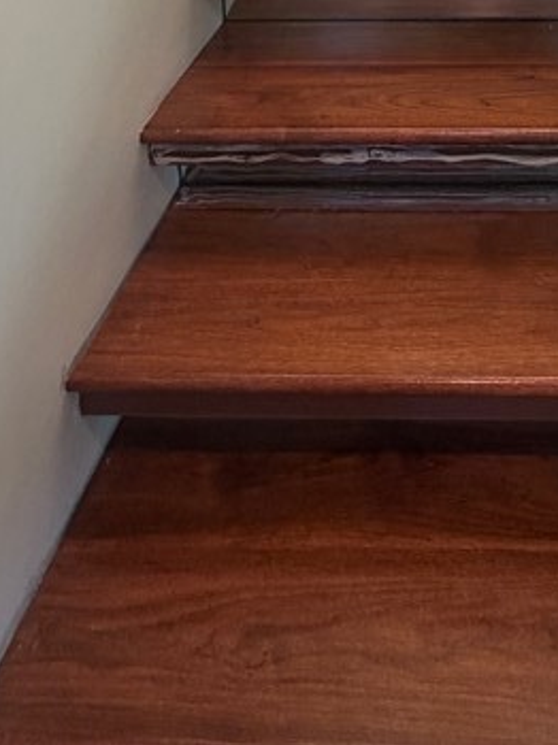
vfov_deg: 32.9
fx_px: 882
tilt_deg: -6.5
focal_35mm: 41
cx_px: 466
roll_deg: +1.0
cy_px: -241
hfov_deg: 33.8
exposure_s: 1/60
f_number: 2.2
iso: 160
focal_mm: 2.22
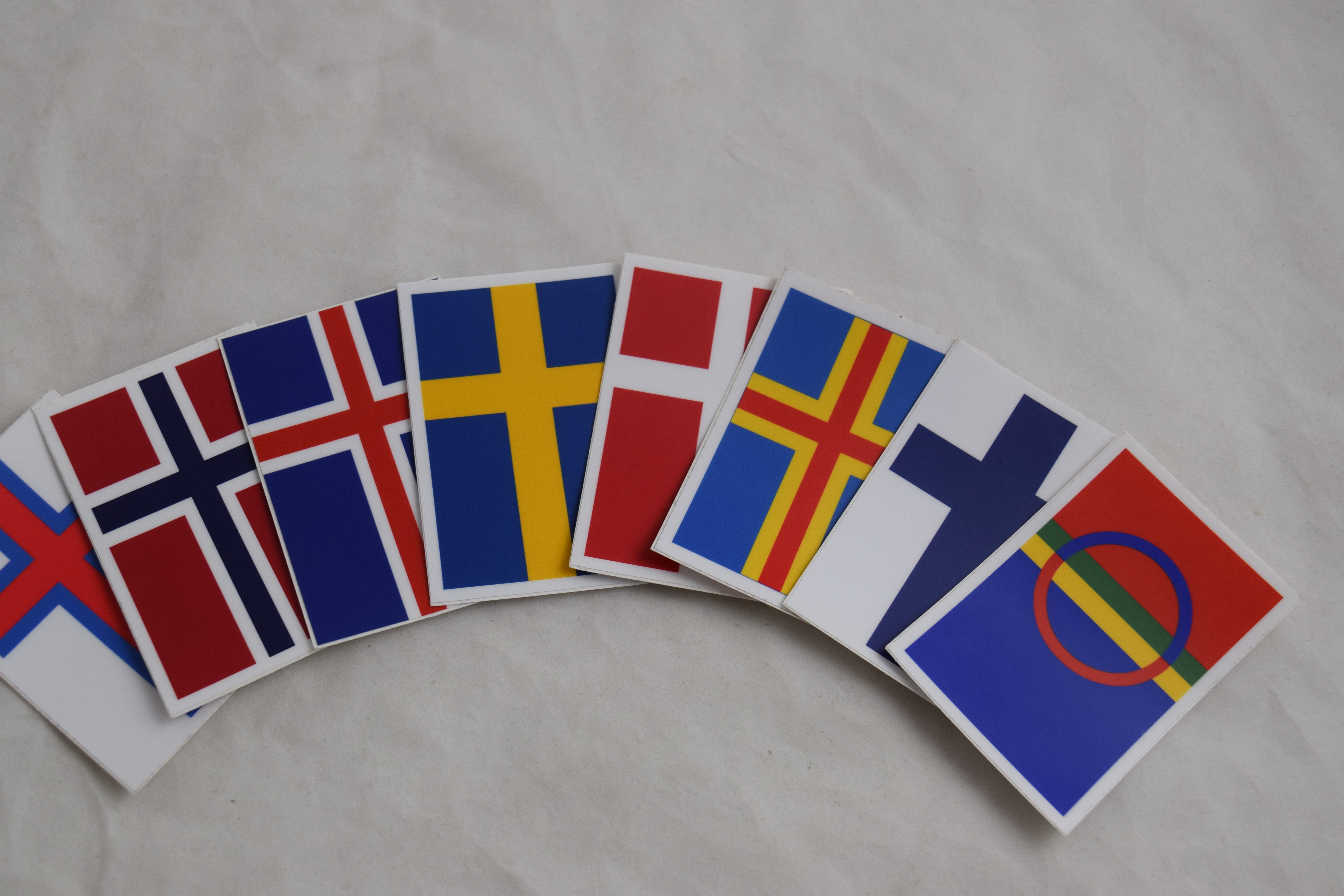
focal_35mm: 50
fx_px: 1850
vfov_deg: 27.2
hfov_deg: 39.9
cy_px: 457
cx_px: 609
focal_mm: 29
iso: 400
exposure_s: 1/160
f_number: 6.3
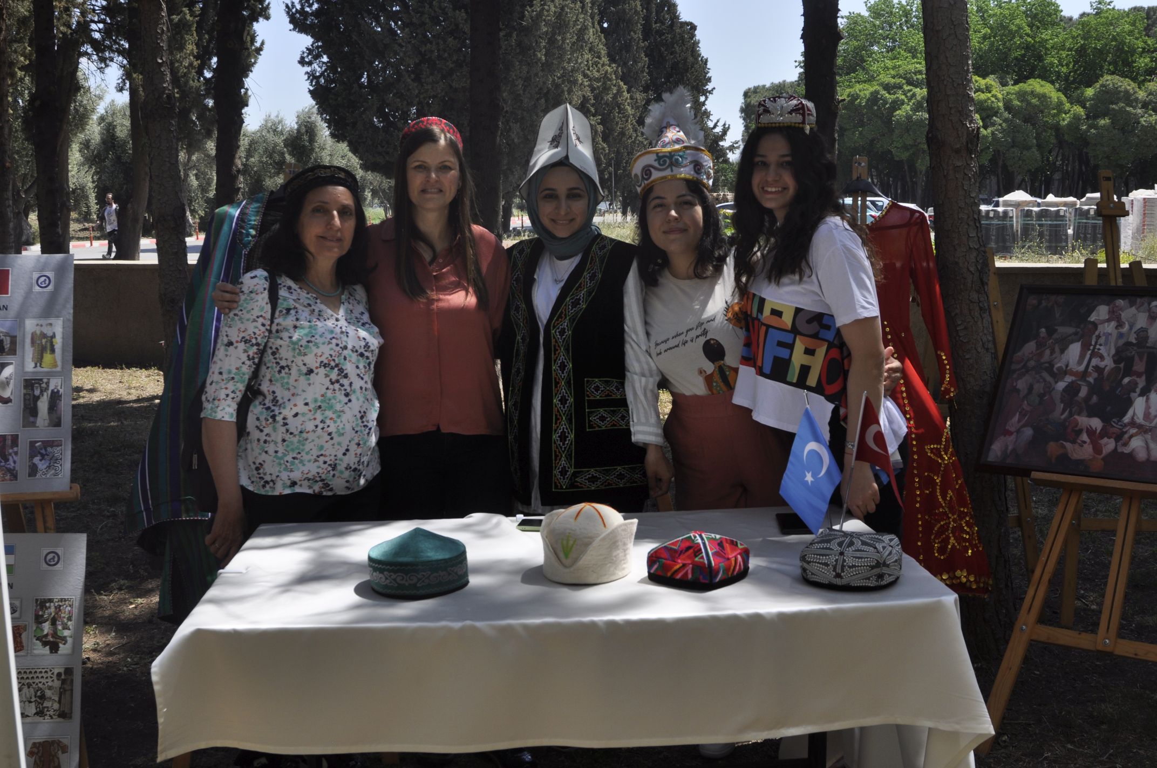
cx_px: 578
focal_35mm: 36
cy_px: 384
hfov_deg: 53.2
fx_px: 1156
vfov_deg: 36.8
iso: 200
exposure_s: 1/320
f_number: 9
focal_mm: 24
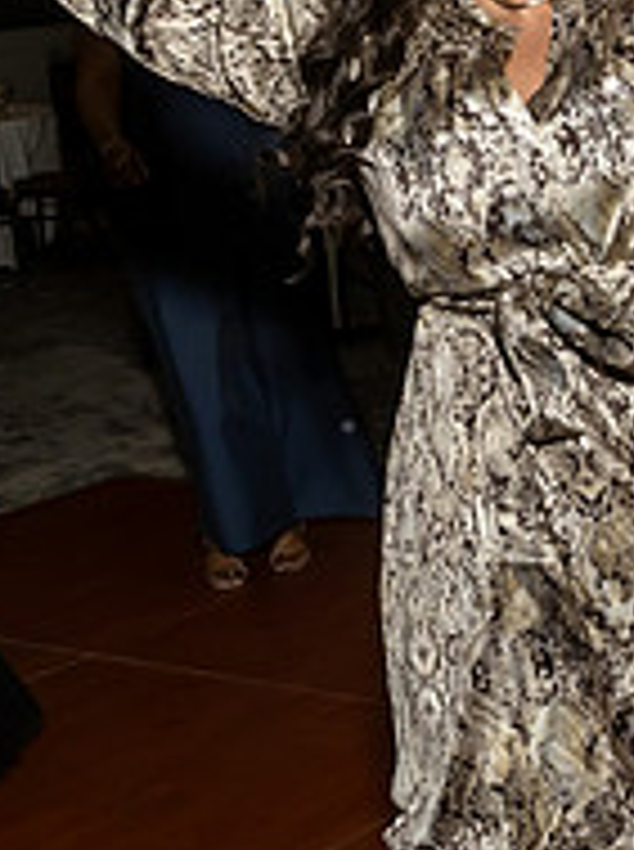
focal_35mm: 86
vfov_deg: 22.8
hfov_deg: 16.8
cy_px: 441
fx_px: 2107
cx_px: 601
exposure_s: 1/250
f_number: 8
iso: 1000
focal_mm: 17
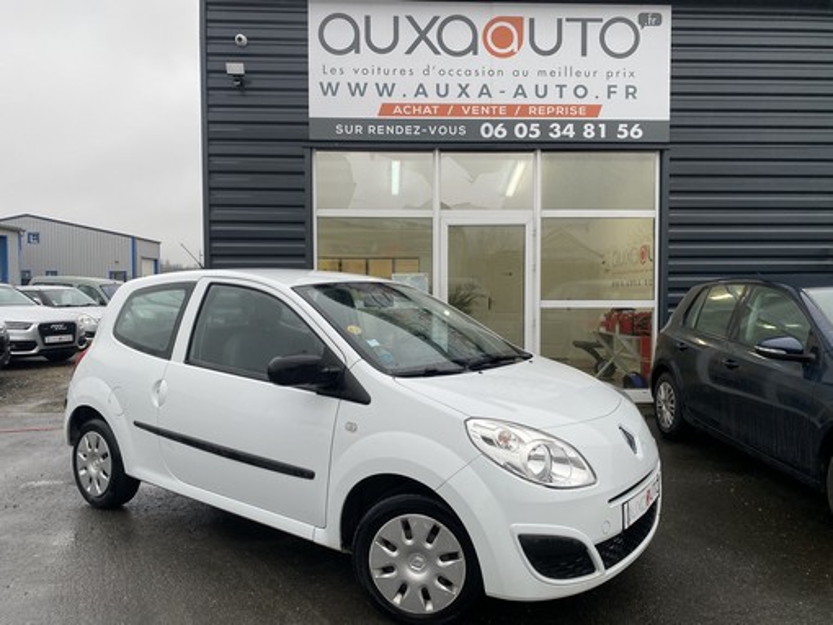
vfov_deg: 53.1
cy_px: 312
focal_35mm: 26
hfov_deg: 67.3
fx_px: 626
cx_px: 416
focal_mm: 4.25
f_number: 1.8
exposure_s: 1/122
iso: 64
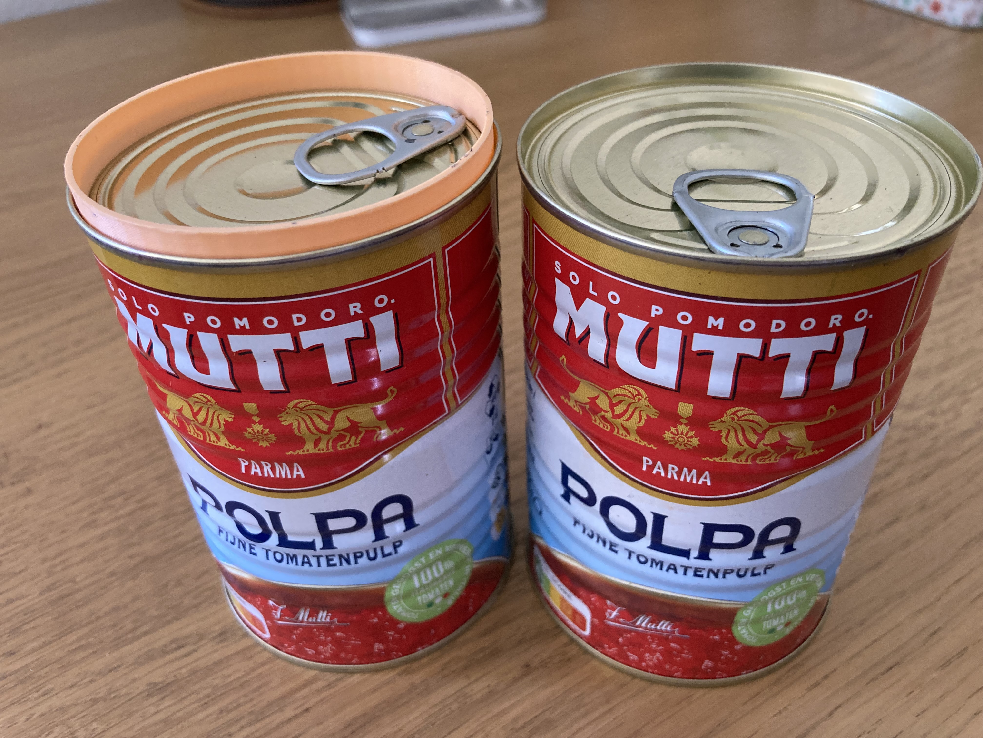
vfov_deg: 49.7
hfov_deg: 63.4
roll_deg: +4.6
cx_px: 492
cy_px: 369
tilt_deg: -39.1
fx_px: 795
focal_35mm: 28
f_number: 1.8
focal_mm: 3.99
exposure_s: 1/60
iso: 200
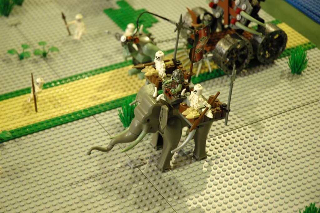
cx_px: 160
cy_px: 106
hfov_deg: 21.9
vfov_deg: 14.7
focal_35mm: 93
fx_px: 826
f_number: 4.5
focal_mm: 62
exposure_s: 1/10
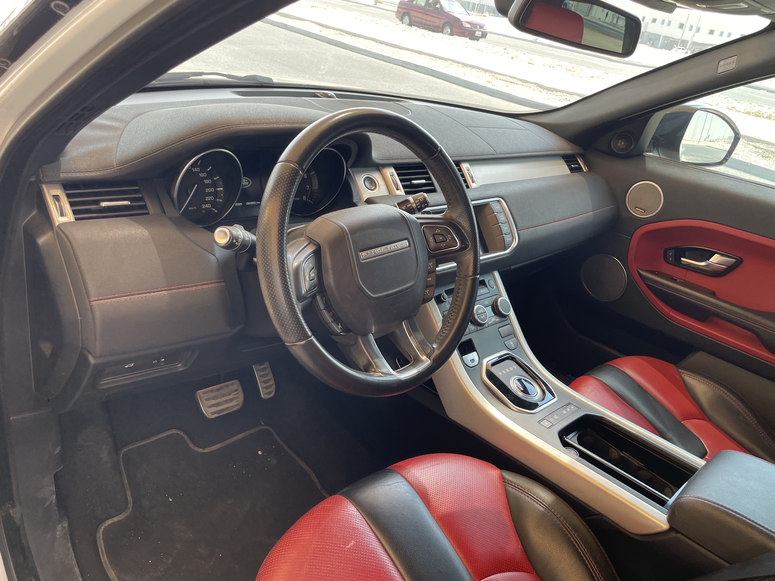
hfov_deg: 67.3
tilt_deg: -26.1
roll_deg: -10.8
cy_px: 290
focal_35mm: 26
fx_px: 582
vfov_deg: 53.1
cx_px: 388
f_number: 1.6
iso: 40
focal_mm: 4.2
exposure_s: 1/121
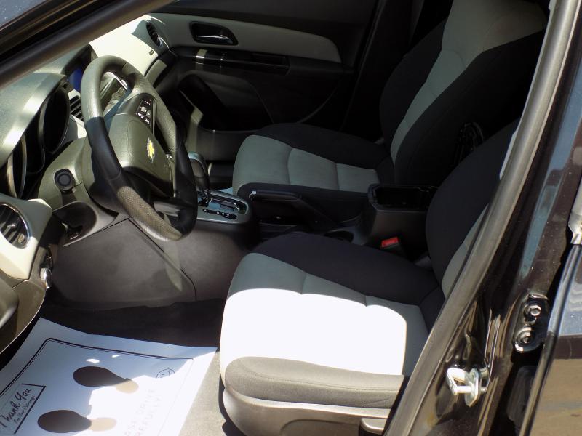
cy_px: 218
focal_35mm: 37
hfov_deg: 50.1
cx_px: 291
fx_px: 622
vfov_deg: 38.7
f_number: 3.5
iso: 80
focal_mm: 6.6
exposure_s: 1/125
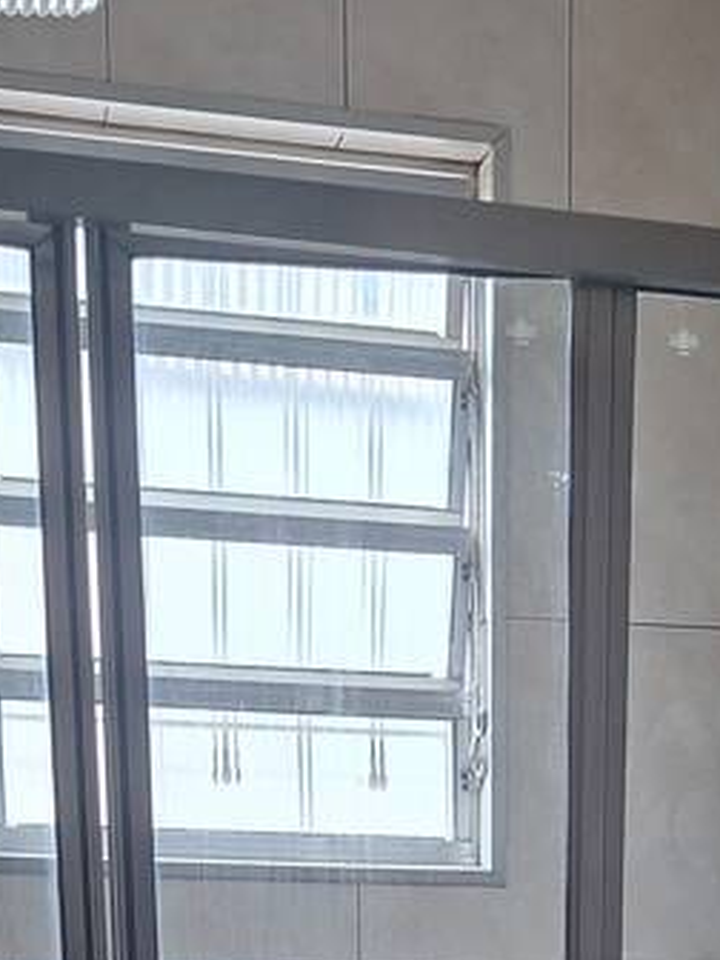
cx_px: 634
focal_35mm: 74
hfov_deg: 19.6
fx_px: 2052
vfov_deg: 22.7
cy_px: 1329
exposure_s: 1/60
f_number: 1.8
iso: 320
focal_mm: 5.54
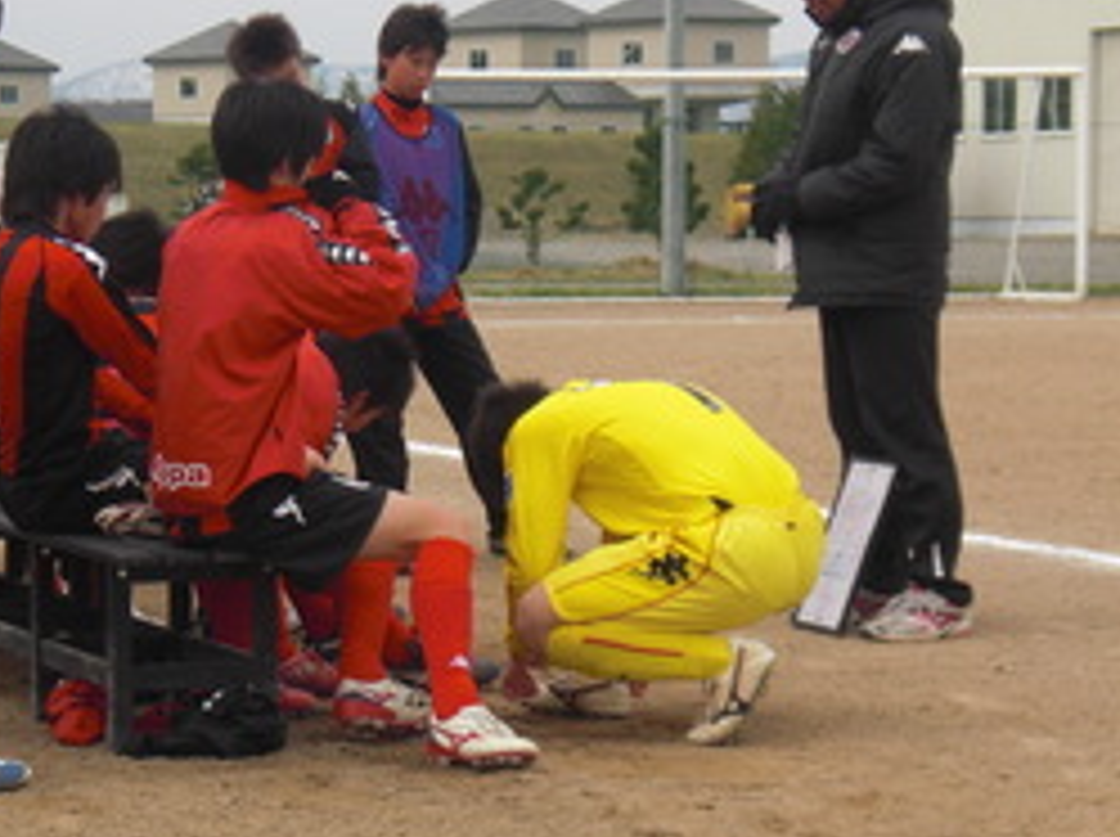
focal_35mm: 147
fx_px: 4749
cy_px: 344
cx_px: 306
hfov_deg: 13.4
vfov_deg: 10.1
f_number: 5
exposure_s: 1/250
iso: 64
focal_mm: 14.49
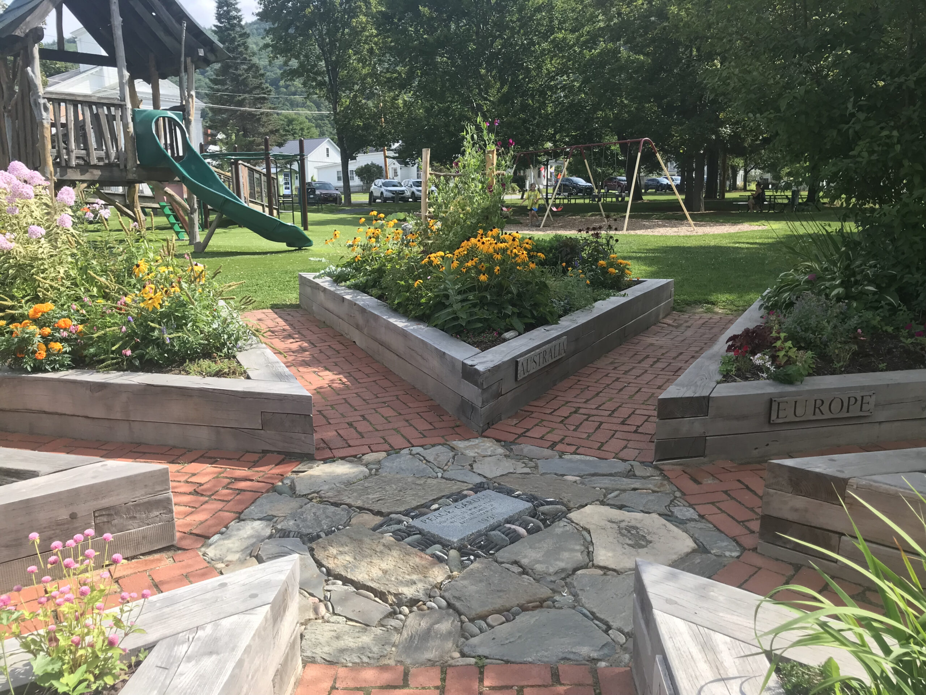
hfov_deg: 63.4
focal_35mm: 28
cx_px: 463
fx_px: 749
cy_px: 348
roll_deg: +0.3
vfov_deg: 49.7
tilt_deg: -7.7
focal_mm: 3.99
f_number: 1.8
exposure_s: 1/766
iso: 20
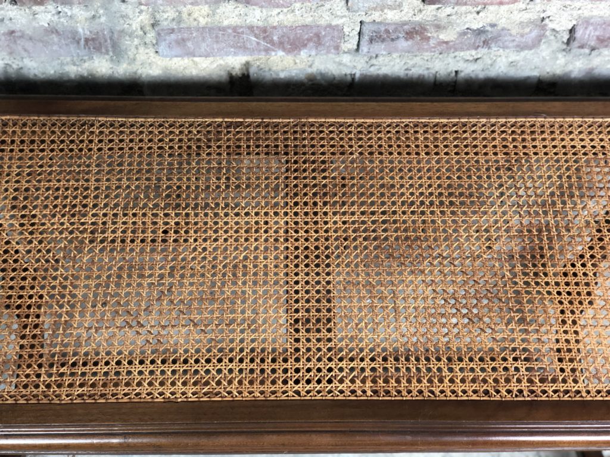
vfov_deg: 28.0
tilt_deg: -59.9
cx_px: 305
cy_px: 228
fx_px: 916
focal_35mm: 52
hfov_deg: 36.8
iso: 125
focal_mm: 6
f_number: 2.4
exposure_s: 1/33
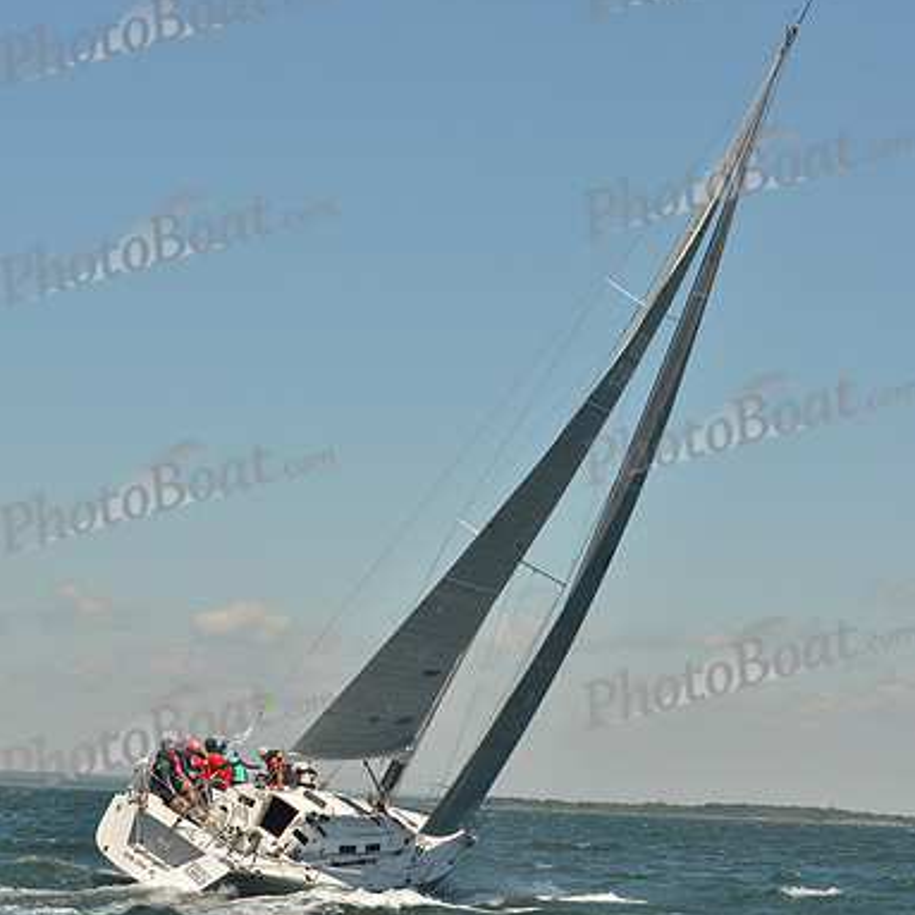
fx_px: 2691
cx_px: 460
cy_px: 334
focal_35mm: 90
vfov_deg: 19.3
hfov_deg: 19.3
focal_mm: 70
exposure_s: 1/800
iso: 400
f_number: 7.1
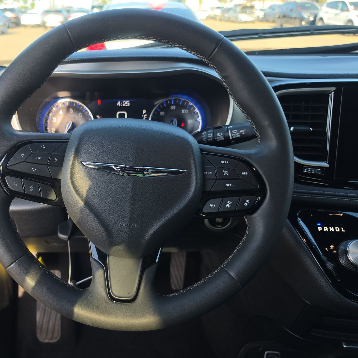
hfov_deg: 56.1
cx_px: 119
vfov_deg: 57.3
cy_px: 184
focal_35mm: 28
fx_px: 328
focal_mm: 6.5
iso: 11
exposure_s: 1/119
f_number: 1.4
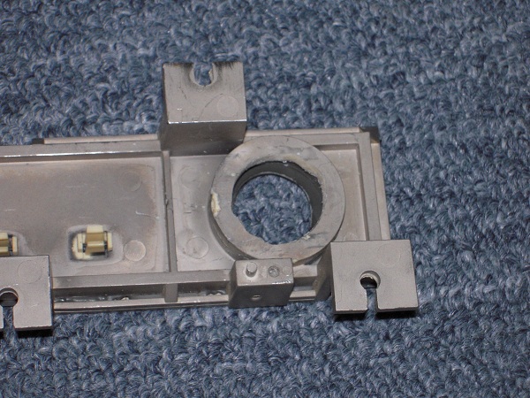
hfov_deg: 17.6
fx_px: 1715
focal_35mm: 112
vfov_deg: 13.2
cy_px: 199
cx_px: 265
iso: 400
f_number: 5.8
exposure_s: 1/80
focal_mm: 20
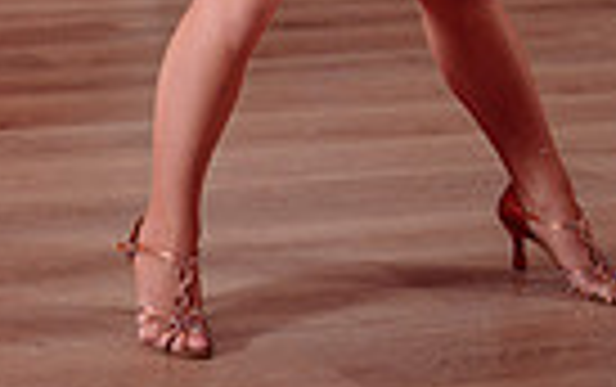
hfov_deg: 15.2
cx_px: -274
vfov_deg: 9.9
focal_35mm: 128
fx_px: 2152
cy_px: -253
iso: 800
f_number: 2.8
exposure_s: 1/200
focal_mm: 26
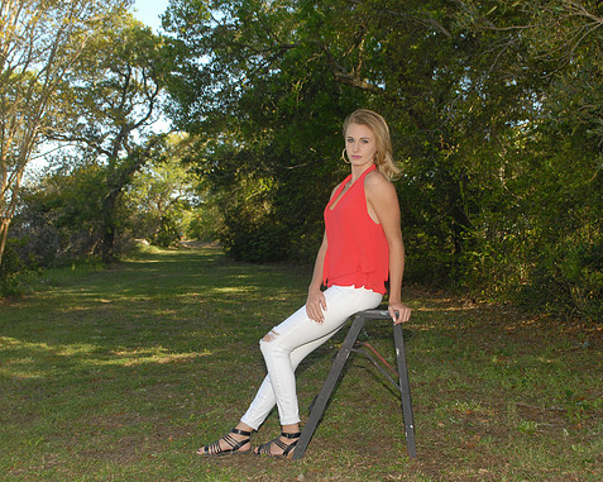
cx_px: 329
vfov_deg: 31.4
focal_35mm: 48
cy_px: 239
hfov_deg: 38.8
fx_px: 856
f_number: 8
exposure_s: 1/180
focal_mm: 28
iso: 400
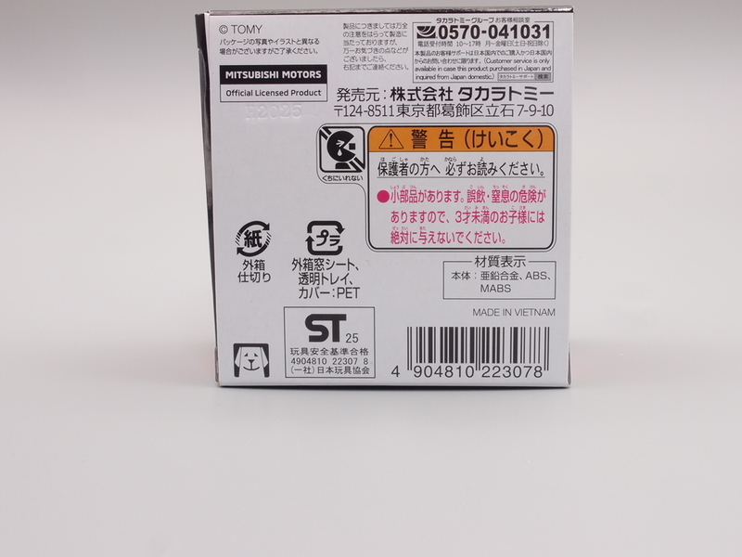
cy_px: 278
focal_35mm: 60
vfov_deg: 24.4
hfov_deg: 32.2
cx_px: 371
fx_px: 1286
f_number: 8
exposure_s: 1/3
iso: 100
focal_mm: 12.88
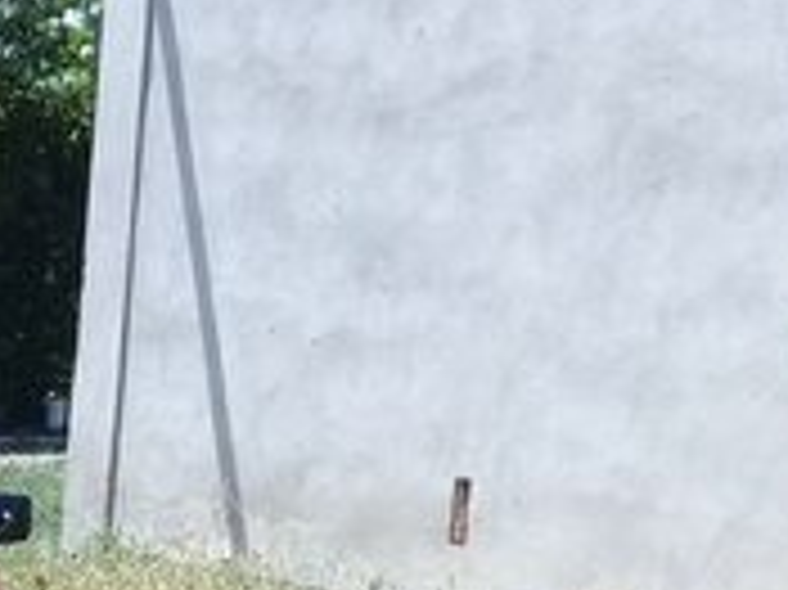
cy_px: 799
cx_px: -545
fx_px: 2662
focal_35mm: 117
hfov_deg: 15.0
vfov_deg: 12.2
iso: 50
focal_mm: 3.3
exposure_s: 1/646
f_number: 2.2
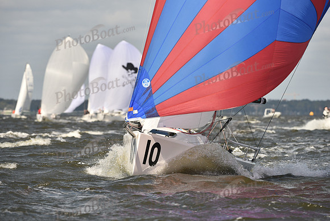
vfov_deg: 4.0
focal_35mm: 340
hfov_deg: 6.1
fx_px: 3117
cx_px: 165
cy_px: 110
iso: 250
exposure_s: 1/1250
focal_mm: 340
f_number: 7.1
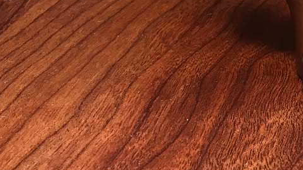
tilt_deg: -13.4
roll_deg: -2.1
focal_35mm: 106
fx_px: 851
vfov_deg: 11.0
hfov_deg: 18.1
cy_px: -74
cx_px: 446
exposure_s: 1/33
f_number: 2.2
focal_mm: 4.15
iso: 64
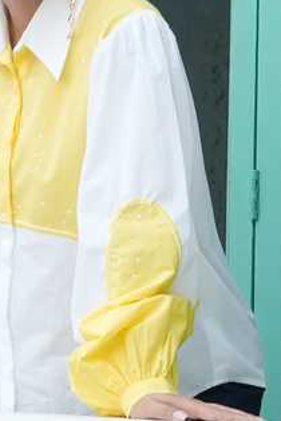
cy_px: 146
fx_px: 585
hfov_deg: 26.6
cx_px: 64
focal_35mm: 50
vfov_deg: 39.2
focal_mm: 30
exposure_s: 1/160
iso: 250
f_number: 7.1
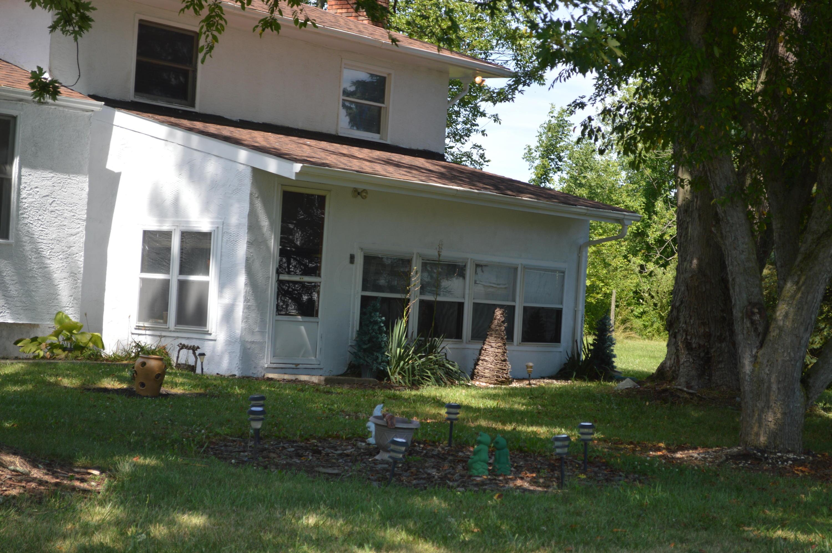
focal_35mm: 82
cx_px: 416
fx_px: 1905
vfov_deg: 16.5
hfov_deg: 24.6
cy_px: 276
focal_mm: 55
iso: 100
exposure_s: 1/200
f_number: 6.3
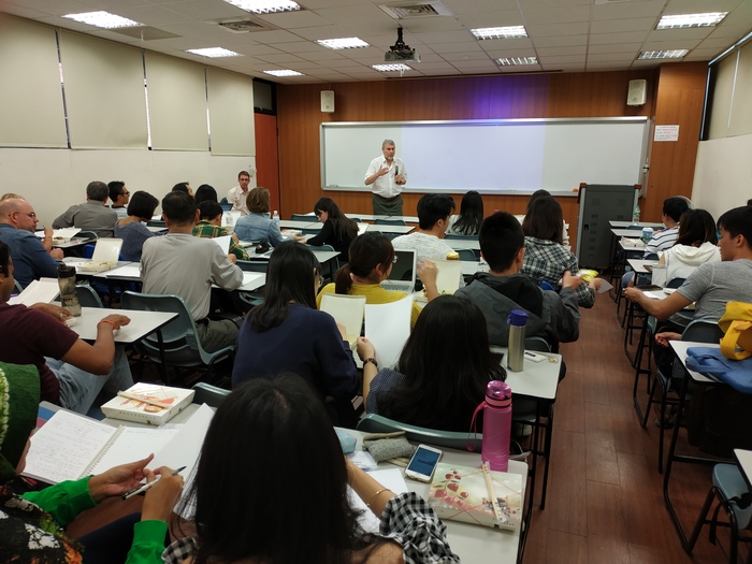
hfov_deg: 71.6
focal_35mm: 24
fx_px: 521
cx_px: 376
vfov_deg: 56.8
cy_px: 282
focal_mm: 3.94
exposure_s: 1/60
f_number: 1.9
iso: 160
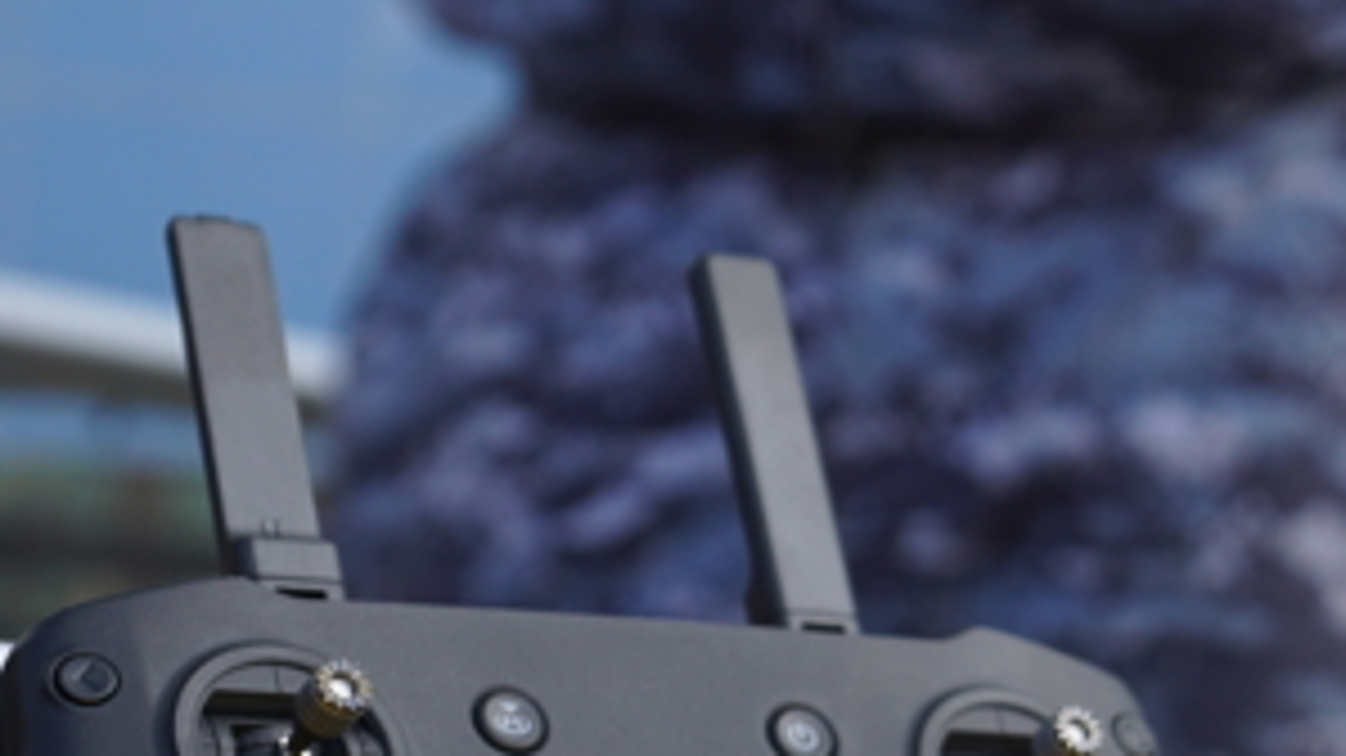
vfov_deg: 6.8
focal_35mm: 177
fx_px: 6327
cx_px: 1616
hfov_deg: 11.9
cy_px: 378
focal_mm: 45
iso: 100
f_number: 5
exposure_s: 1/160
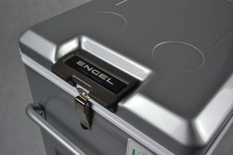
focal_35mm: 39
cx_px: 116
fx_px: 252
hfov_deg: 49.5
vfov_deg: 34.2
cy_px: 78
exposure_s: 1/80
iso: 400
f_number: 4.2
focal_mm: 26
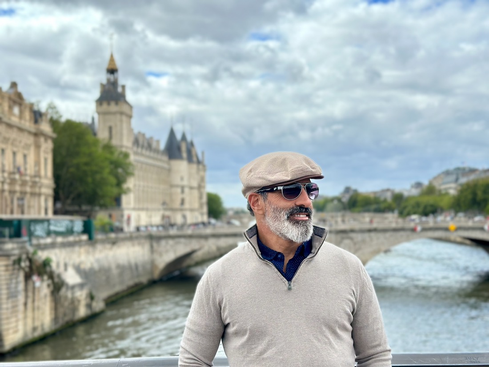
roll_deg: -0.3
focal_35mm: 48
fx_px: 678
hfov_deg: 39.7
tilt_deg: +3.2
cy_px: 184
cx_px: 244
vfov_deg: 30.3
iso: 80
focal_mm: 6.86
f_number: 1.78
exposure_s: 1/2532
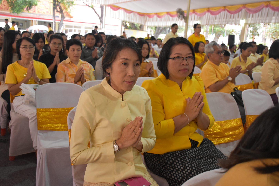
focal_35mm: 36
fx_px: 279
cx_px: 140
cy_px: 93
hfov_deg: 53.1
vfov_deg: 36.9
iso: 2500
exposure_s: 1/60
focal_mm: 24
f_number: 3.8
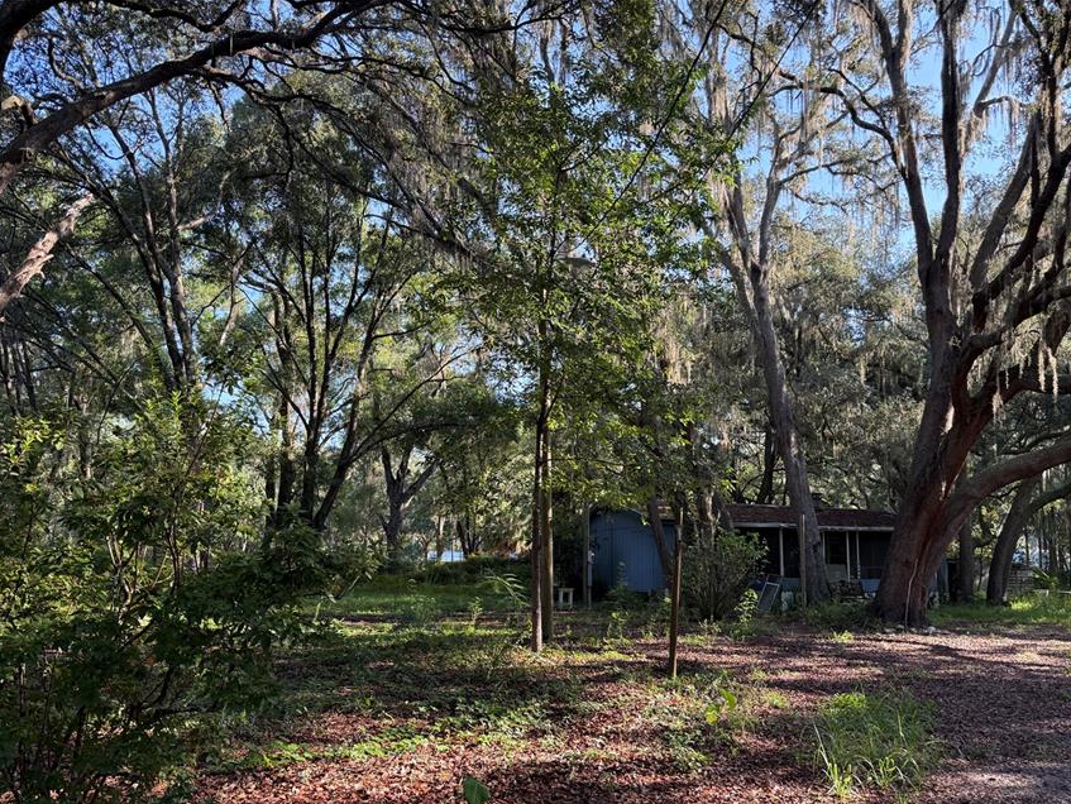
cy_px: 484
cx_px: 597
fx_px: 898
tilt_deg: +5.2
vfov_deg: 48.0
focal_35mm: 29
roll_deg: -1.2
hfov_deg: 61.5
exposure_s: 1/381
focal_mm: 6.76
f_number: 1.78
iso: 100
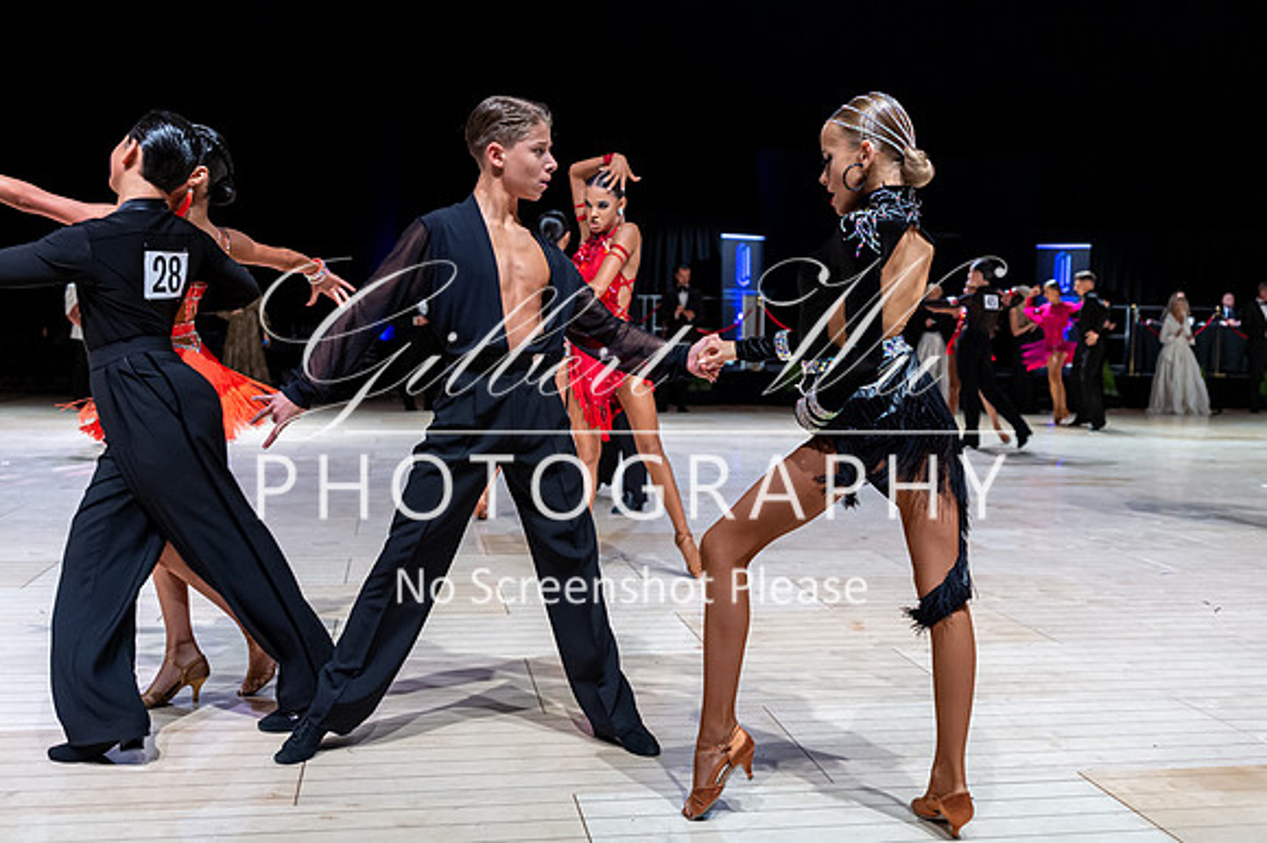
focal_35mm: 36
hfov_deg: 53.3
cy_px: 411
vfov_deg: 37.0
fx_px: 1261
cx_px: 618
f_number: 2.8
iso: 3200
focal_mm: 35
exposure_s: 1/400
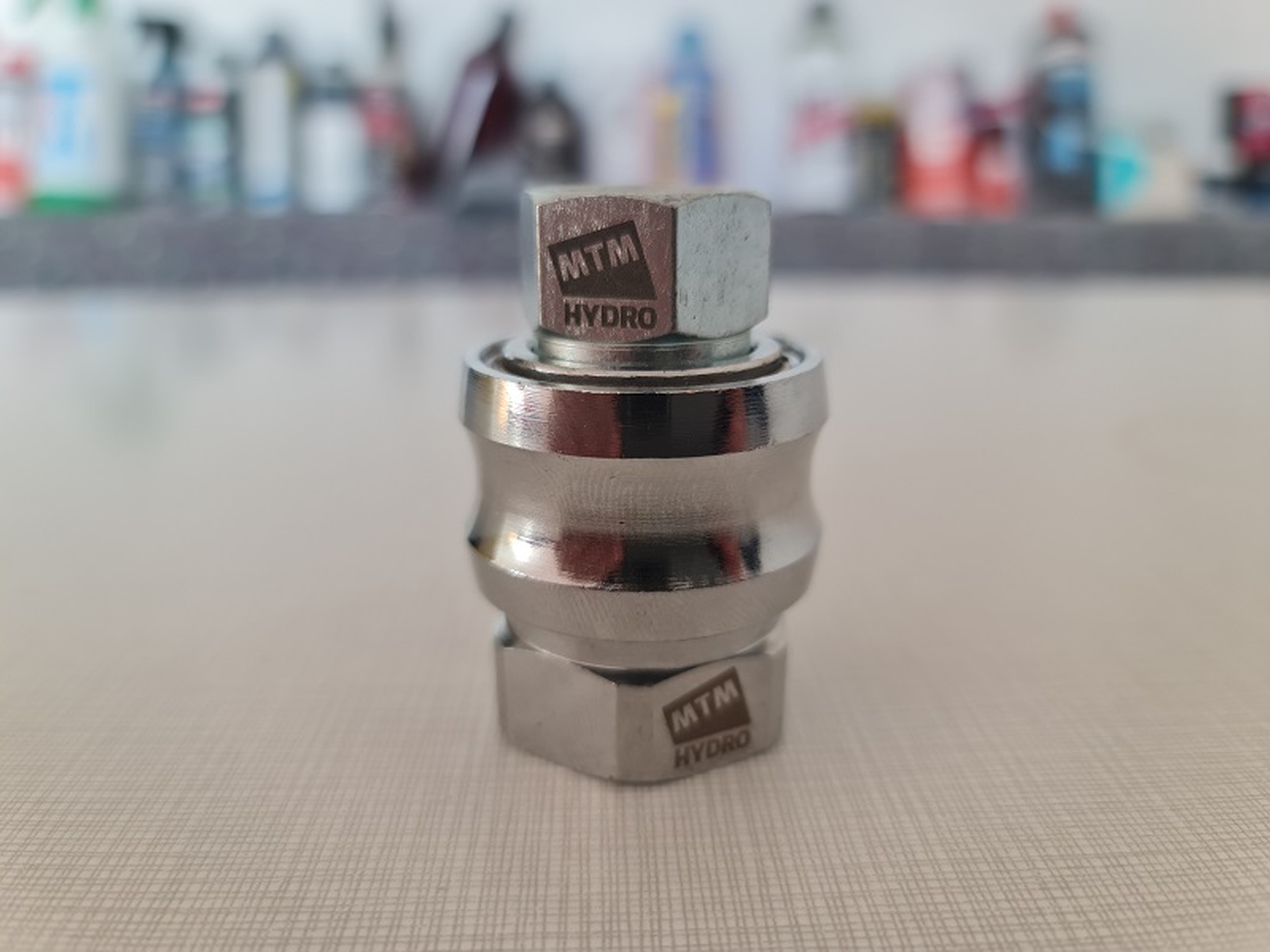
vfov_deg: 54.9
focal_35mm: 25
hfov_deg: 69.4
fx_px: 917
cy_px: 476
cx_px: 635
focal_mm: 7
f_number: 1.8
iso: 160
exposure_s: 1/100
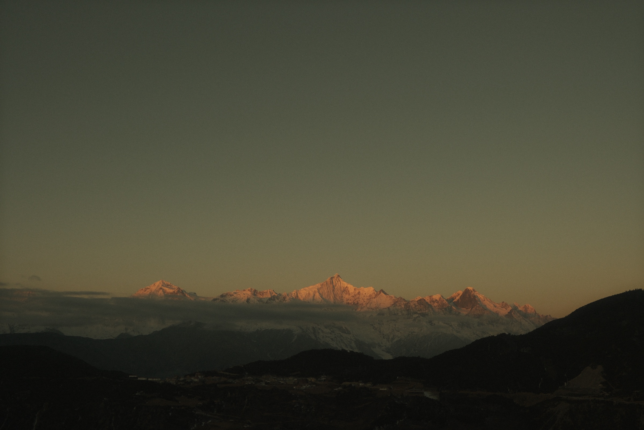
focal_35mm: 35
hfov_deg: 54.4
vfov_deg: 37.9
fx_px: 626
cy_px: 215
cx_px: 322
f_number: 5.6
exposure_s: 1/500
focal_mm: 23
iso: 500
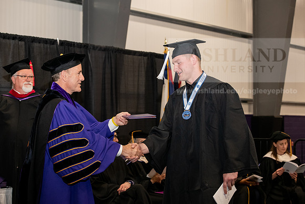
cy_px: 102
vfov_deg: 19.5
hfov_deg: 28.8
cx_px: 152
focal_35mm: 70
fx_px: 593
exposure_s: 1/200
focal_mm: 70
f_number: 5.6
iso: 2500
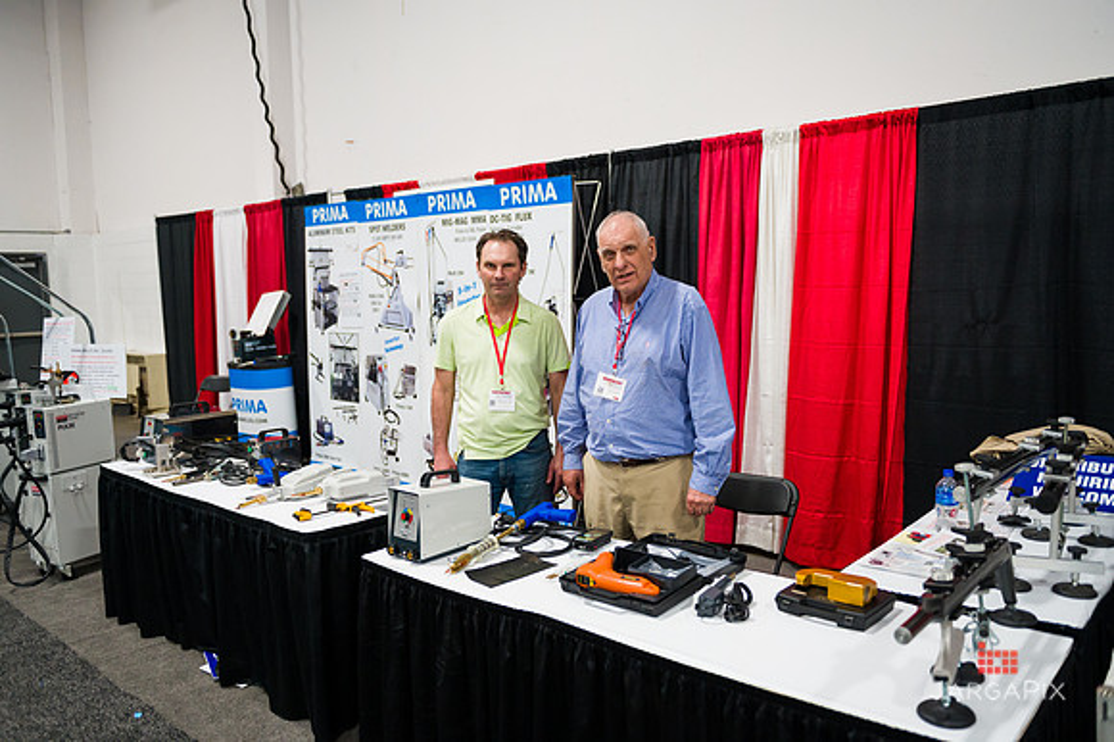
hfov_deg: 65.5
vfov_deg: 46.4
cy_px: 371
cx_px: 557
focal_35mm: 28
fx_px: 866
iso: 3200
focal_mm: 28
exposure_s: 1/320
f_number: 3.2
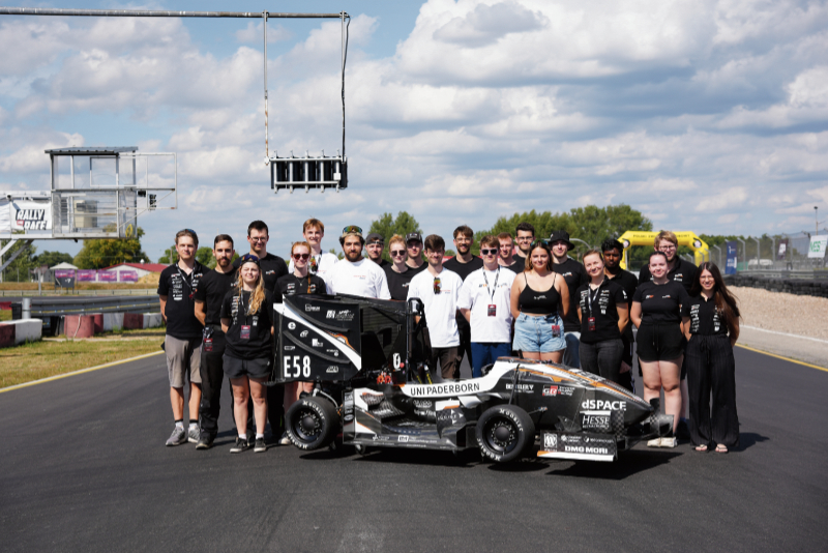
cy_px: 276
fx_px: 1302
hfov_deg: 35.3
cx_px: 414
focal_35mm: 57
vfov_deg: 24.0
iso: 100
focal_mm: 56.6
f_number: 5
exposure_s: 1/1000
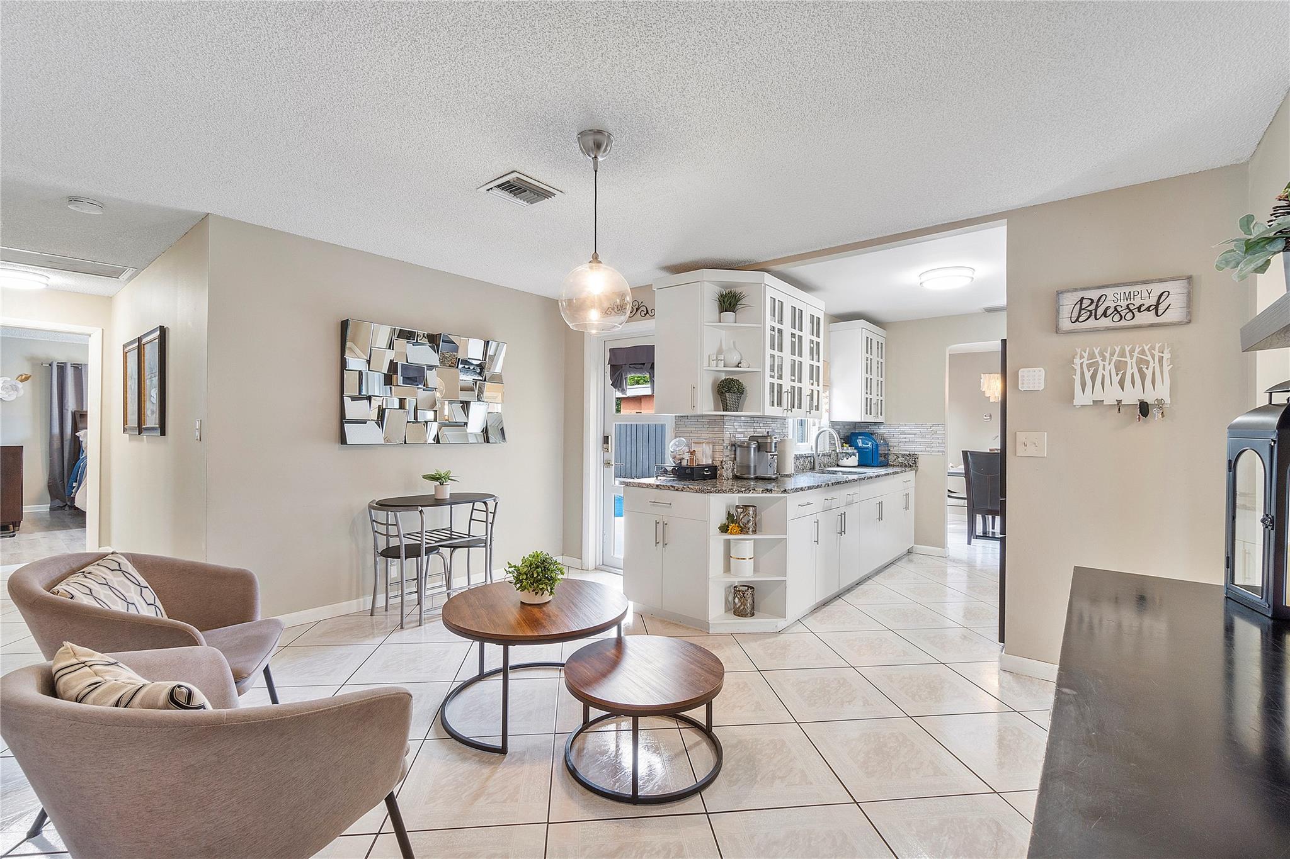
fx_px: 537
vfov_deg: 77.3
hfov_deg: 100.4
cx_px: 645
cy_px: 430
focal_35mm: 15
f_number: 11
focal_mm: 10
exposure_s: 1/2
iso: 160
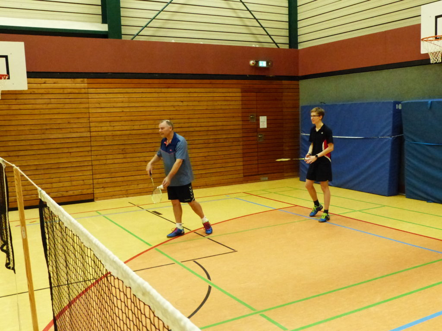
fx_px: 447
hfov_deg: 52.6
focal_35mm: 35
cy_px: 166
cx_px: 221
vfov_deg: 40.7
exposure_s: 1/160
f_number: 4
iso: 1600
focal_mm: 6.3
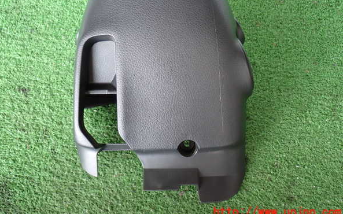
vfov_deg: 29.1
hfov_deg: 45.3
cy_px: 90
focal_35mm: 44
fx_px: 411
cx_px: 171
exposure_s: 1/50
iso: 200
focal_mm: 7.31
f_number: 2.8
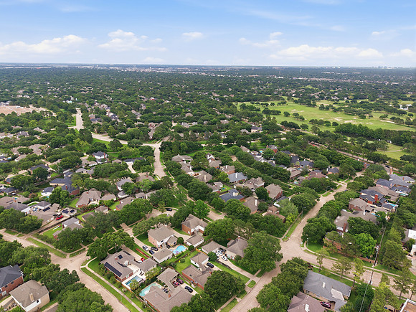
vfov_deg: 56.8
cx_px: 208
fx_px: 288
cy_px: 156
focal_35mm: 24
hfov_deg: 71.6
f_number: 1.8
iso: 220
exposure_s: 1/3200
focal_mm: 8.7
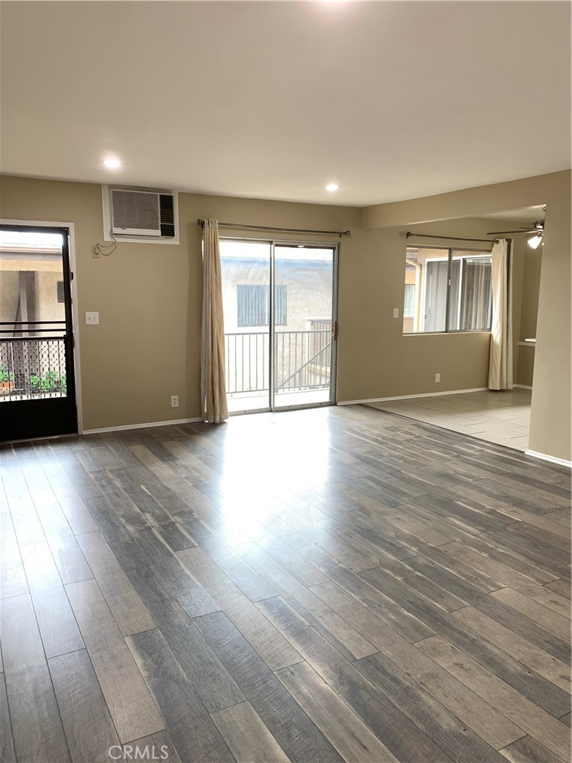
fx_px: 573
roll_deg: -0.7
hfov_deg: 53.1
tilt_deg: -7.9
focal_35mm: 26
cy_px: 382
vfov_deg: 67.3
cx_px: 286
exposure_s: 1/60
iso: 80
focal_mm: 4.25
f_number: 1.8
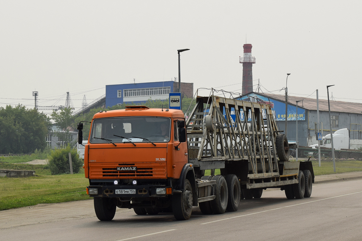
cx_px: 181
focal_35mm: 82
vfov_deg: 16.6
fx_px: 830
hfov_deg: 24.6
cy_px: 120
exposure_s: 1/400
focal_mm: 55
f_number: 10
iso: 200
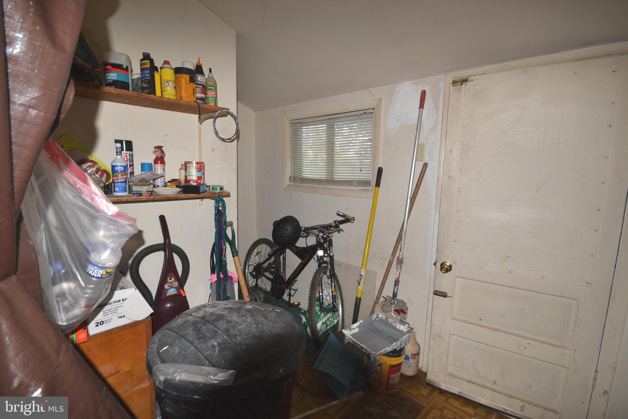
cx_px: 314
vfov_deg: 72.0
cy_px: 210
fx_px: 288
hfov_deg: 95.0
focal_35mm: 16
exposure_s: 1/60
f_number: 8
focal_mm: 11
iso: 180
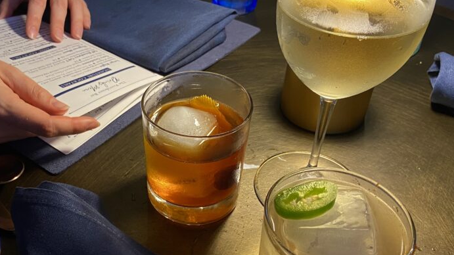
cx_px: 173
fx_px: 505
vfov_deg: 28.3
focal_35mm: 42
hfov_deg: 48.0
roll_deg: +0.0
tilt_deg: -40.5
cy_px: 146
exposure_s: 1/60
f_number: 1.8
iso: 200
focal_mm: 4.25
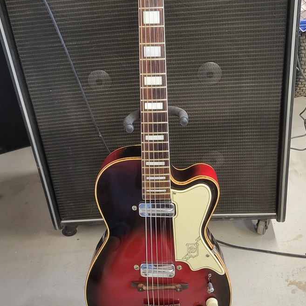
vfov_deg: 39.8
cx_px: 150
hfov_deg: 40.0
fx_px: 420
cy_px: 119
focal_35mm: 42
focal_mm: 5.4
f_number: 1.8
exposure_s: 1/40
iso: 400
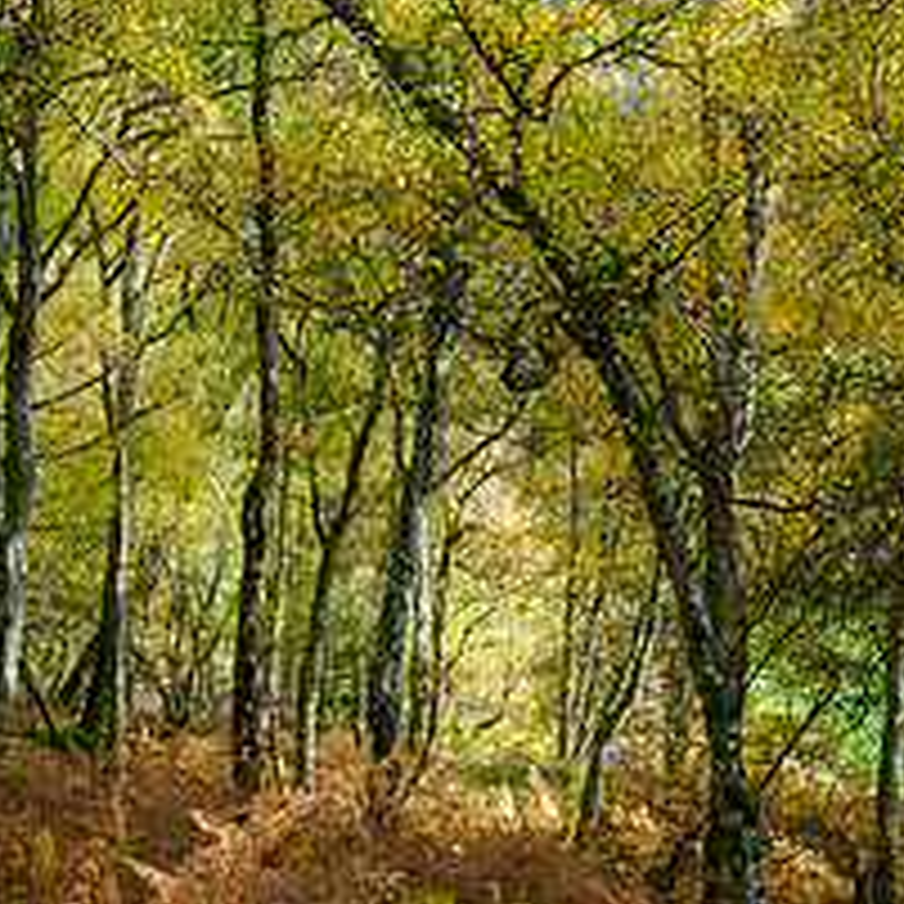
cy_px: 343
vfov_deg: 16.4
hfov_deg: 16.2
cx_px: 88
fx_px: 3132
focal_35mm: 106
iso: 200
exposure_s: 1/25
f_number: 7.1
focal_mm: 20
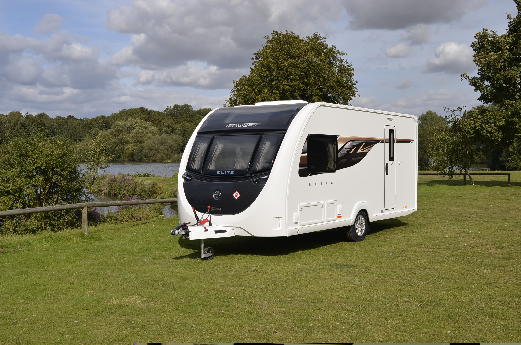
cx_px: 260
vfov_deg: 28.8
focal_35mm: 46
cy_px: 172
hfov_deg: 42.4
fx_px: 672
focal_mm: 31
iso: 100
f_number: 5.6
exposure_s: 1/250
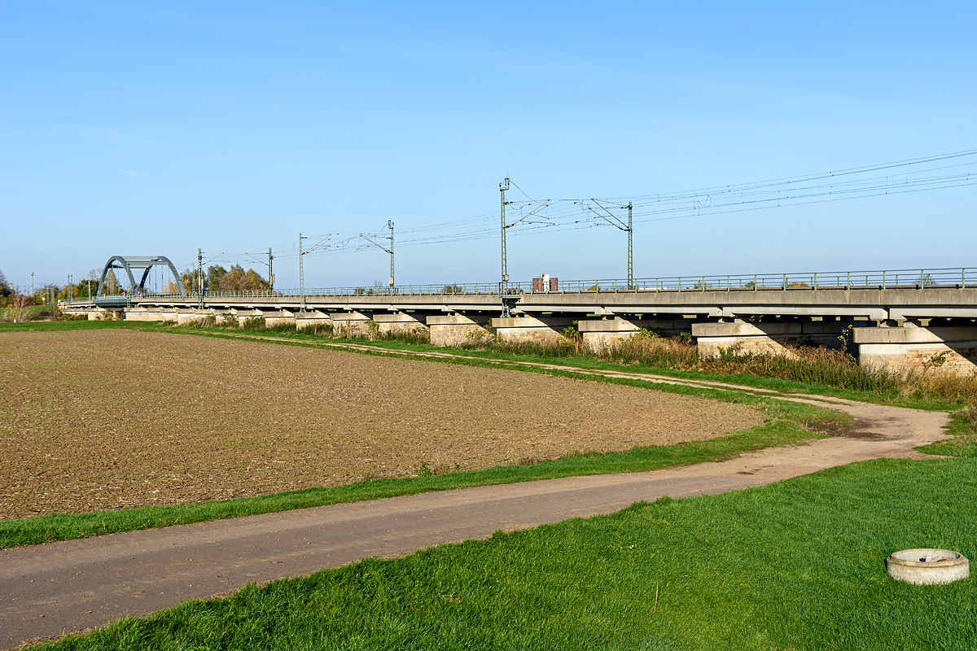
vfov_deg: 28.9
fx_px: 1262
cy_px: 326
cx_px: 488
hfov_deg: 42.3
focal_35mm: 46
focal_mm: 31
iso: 200
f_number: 8
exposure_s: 1/640
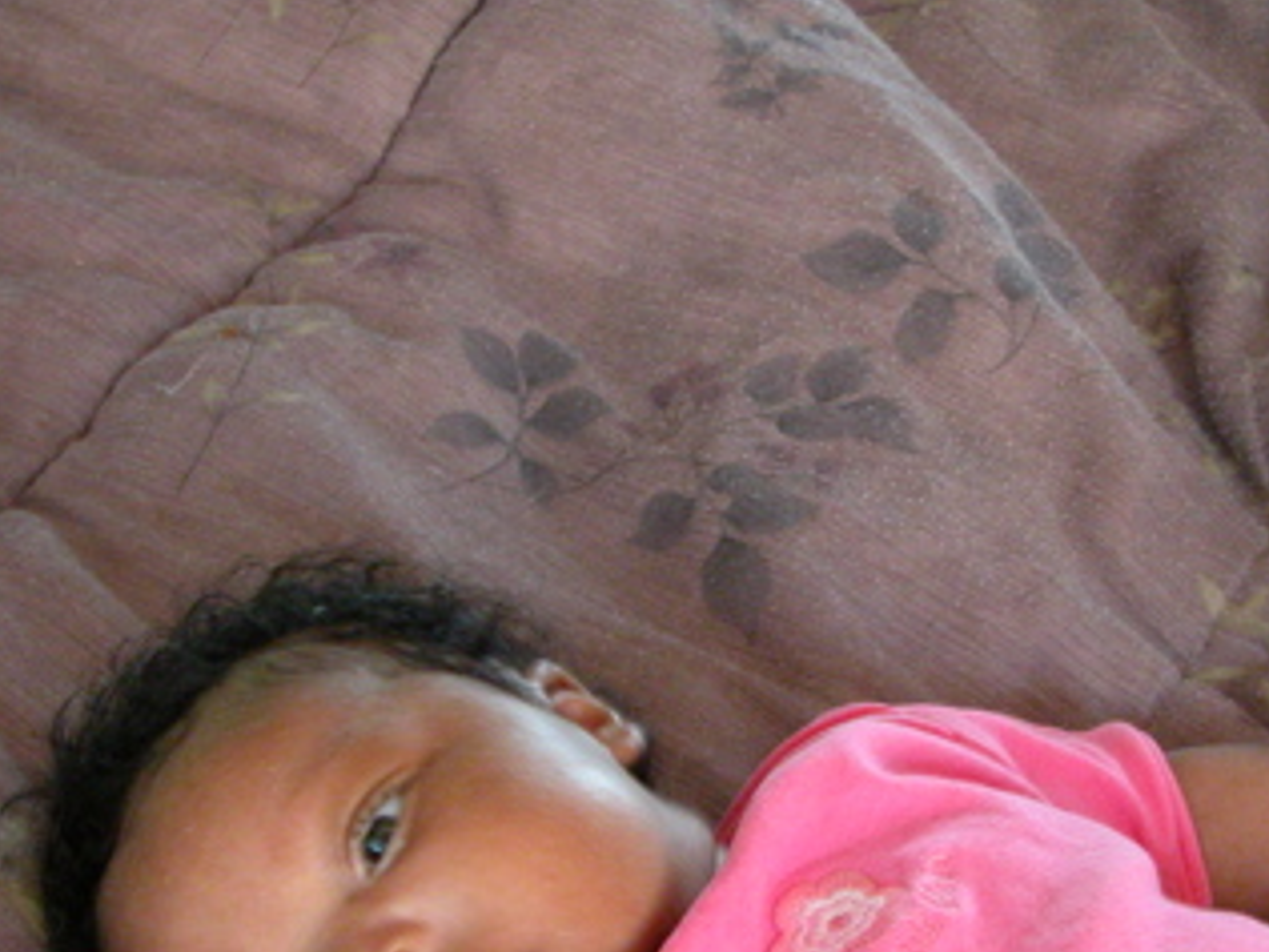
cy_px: 699
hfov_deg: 26.0
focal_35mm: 75
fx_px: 2749
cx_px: 679
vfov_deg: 19.5
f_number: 2.8
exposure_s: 1/4
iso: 400
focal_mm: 9.5
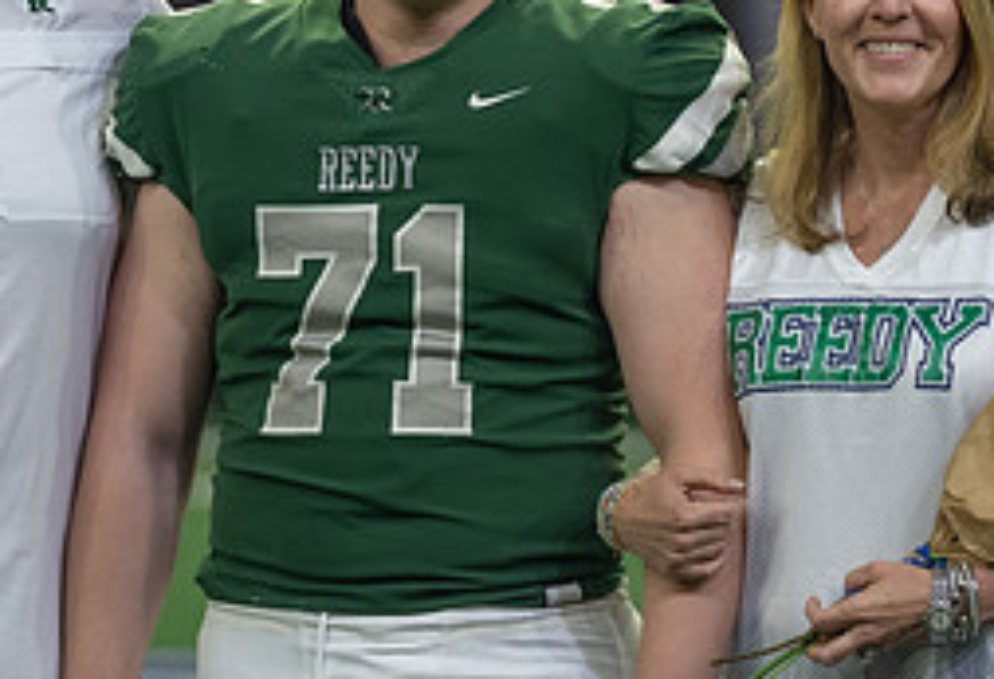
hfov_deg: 6.7
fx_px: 8488
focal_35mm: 305
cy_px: 230
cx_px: 434
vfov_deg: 4.6
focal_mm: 124
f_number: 2.8
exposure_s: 1/320
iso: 1000
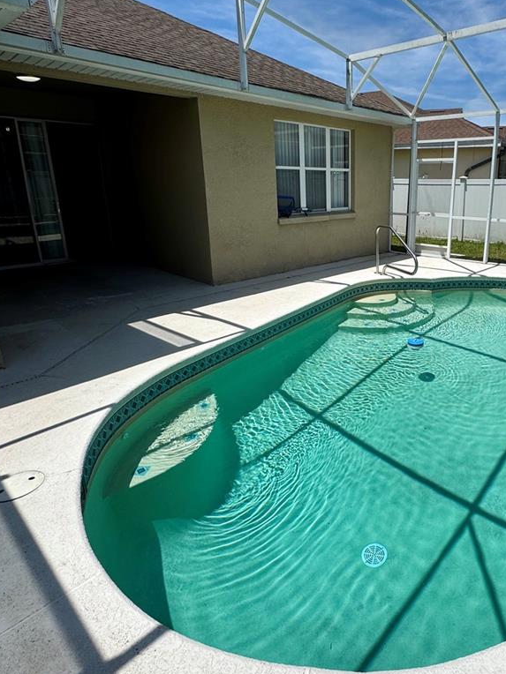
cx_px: 361
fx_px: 429
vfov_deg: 76.1
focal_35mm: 22
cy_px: 297
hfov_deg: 58.8
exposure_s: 1/2415
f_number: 2.2
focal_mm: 2.22
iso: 50
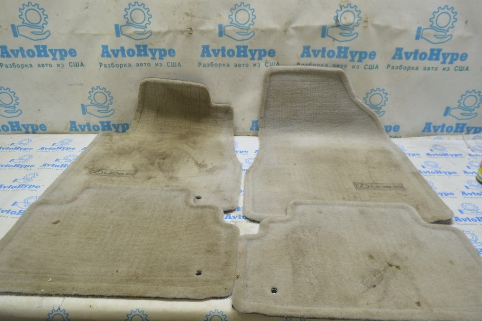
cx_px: 241
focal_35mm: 27
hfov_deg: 67.4
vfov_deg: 47.9
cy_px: 160
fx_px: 361
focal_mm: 18
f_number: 5.6
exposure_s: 1/20
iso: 400
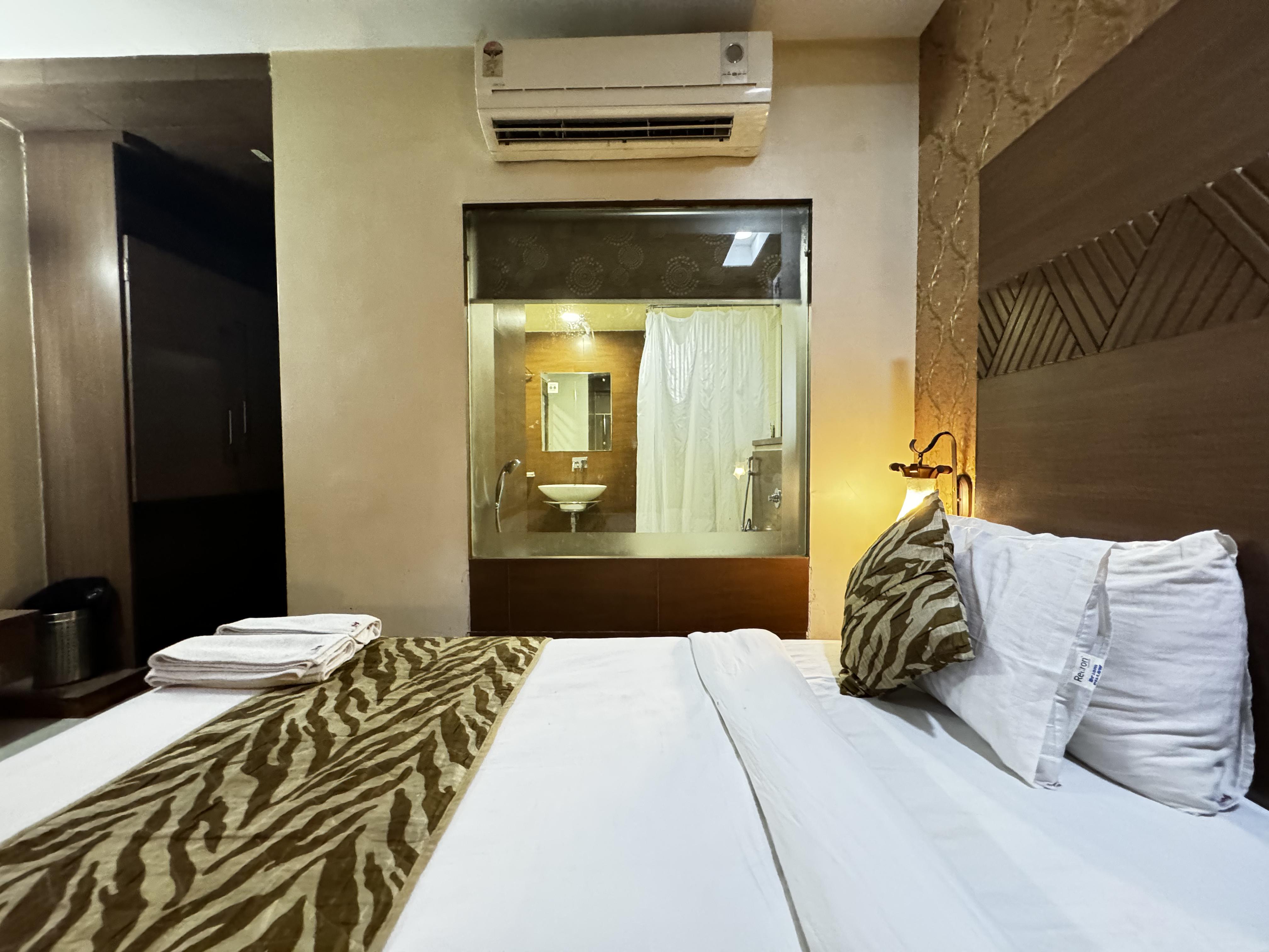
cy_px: 476
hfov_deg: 102.1
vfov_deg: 85.7
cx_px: 634
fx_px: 513
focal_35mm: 14
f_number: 2.2
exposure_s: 1/50
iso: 1000
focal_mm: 2.22
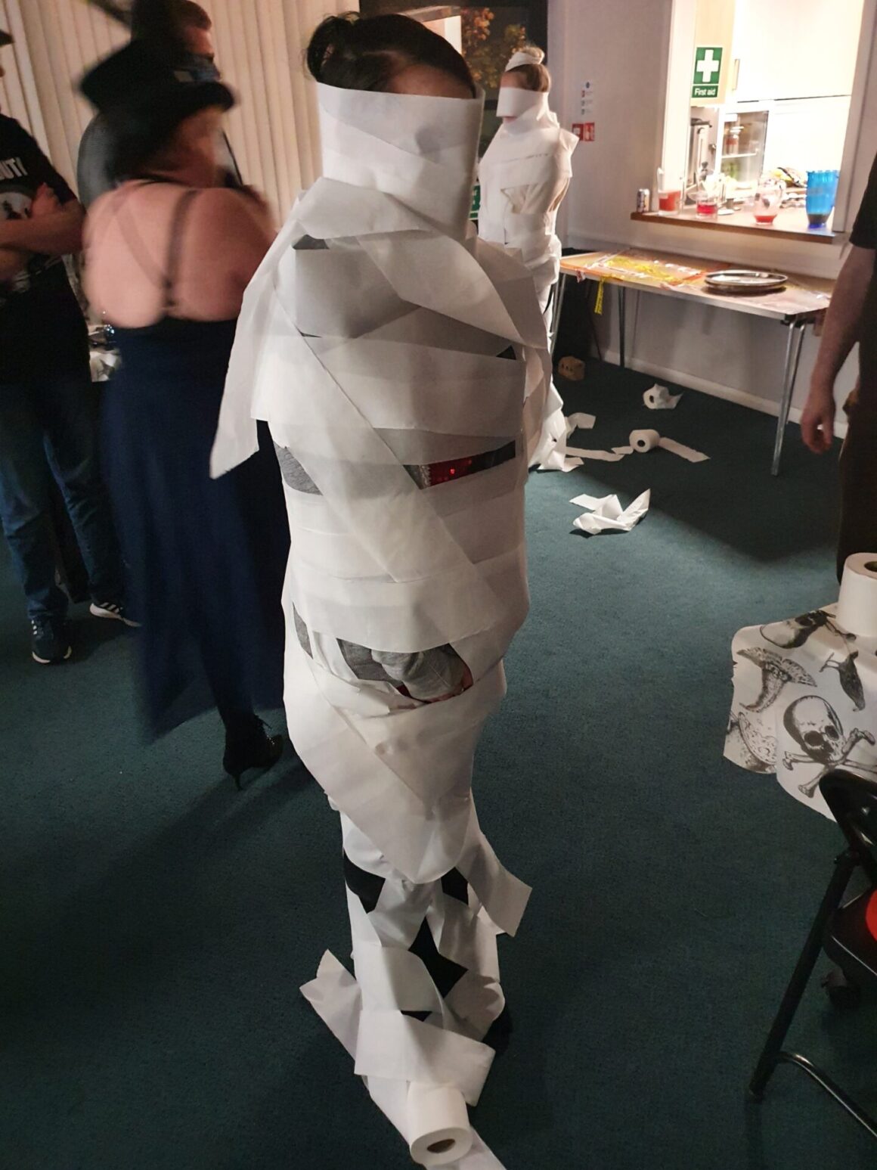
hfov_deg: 53.1
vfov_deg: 67.3
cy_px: 585
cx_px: 438
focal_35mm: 26
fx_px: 878
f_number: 1.5
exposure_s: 1/20
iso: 640
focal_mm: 4.32
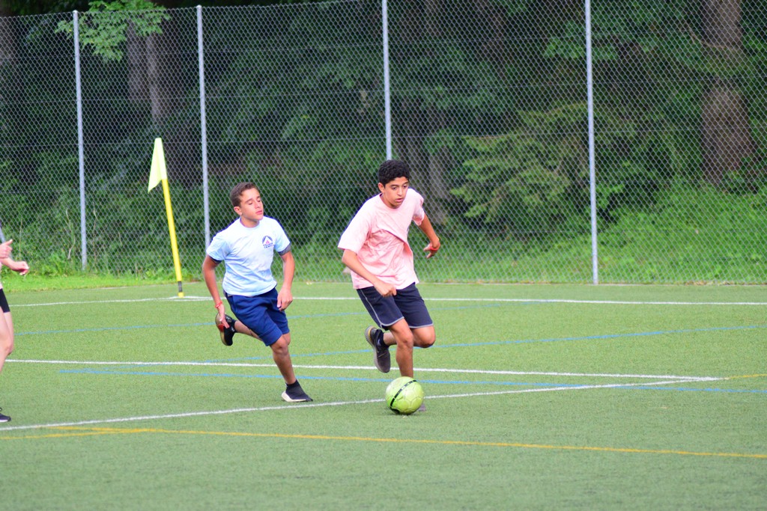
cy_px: 256
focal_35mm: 225
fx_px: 4794
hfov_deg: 9.1
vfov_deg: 6.1
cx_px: 384
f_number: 4.2
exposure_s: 1/800
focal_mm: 150
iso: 2800
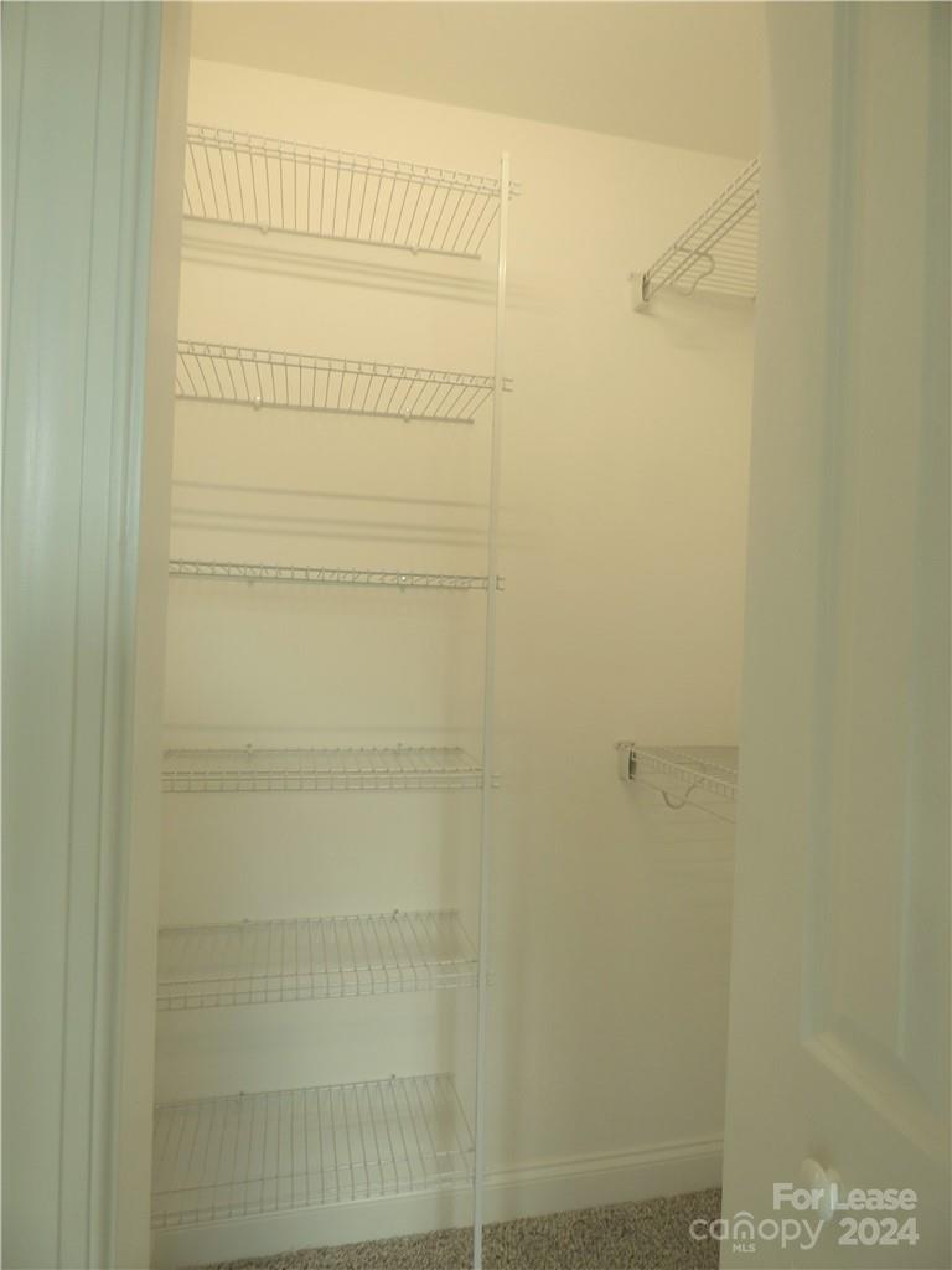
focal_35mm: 20
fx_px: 733
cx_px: 476
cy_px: 635
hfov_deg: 66.0
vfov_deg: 81.7
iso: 100
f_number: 2.8
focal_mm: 3.58
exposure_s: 1/80
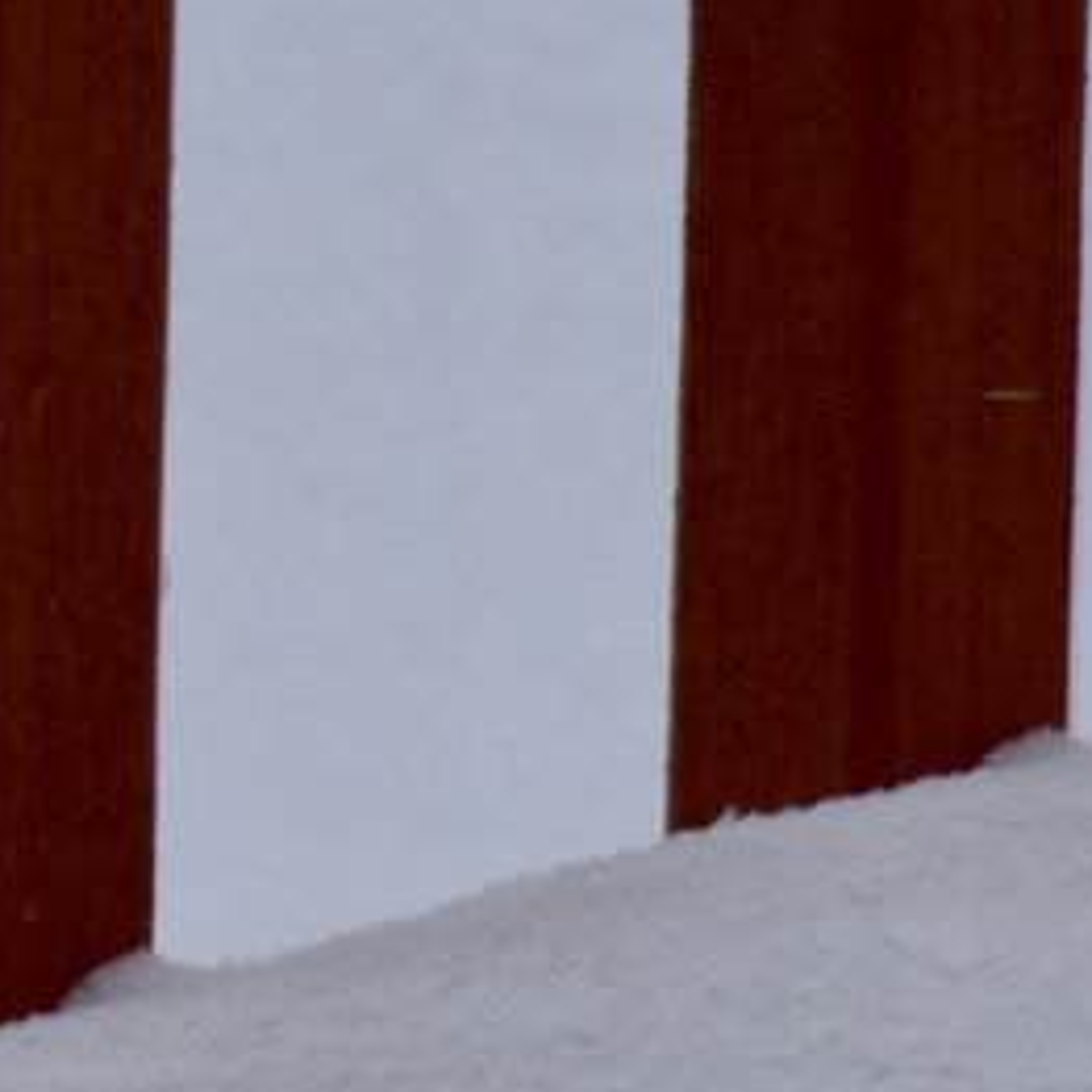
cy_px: 671
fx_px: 55498
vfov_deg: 1.1
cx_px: -550
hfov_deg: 1.1
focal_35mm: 1555
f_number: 11
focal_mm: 200
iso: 100
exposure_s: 1/160
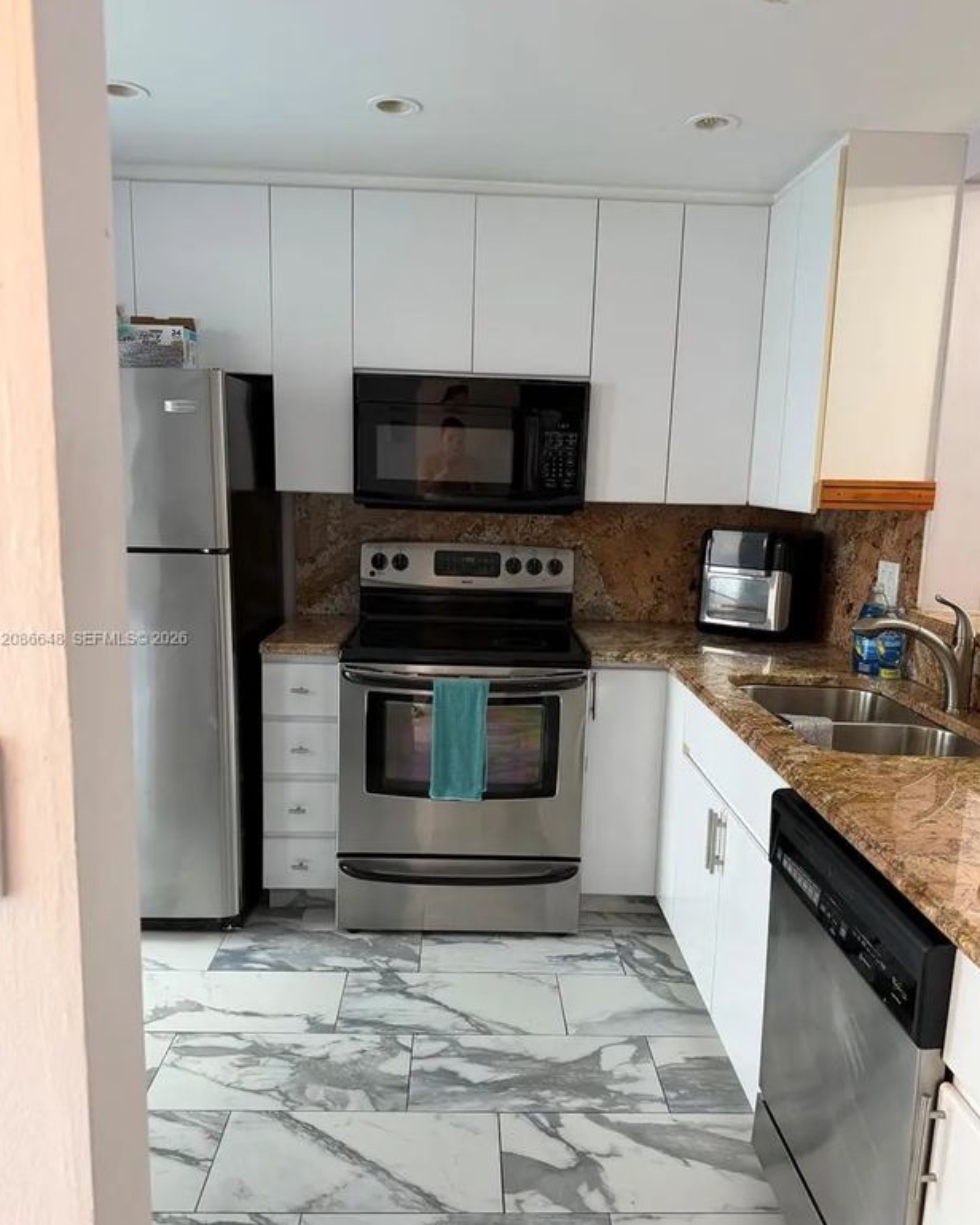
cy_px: 640
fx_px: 943
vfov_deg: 66.0
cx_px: 488
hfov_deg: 54.9
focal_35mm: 26
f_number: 1.78
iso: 200
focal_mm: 6.76
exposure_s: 1/60
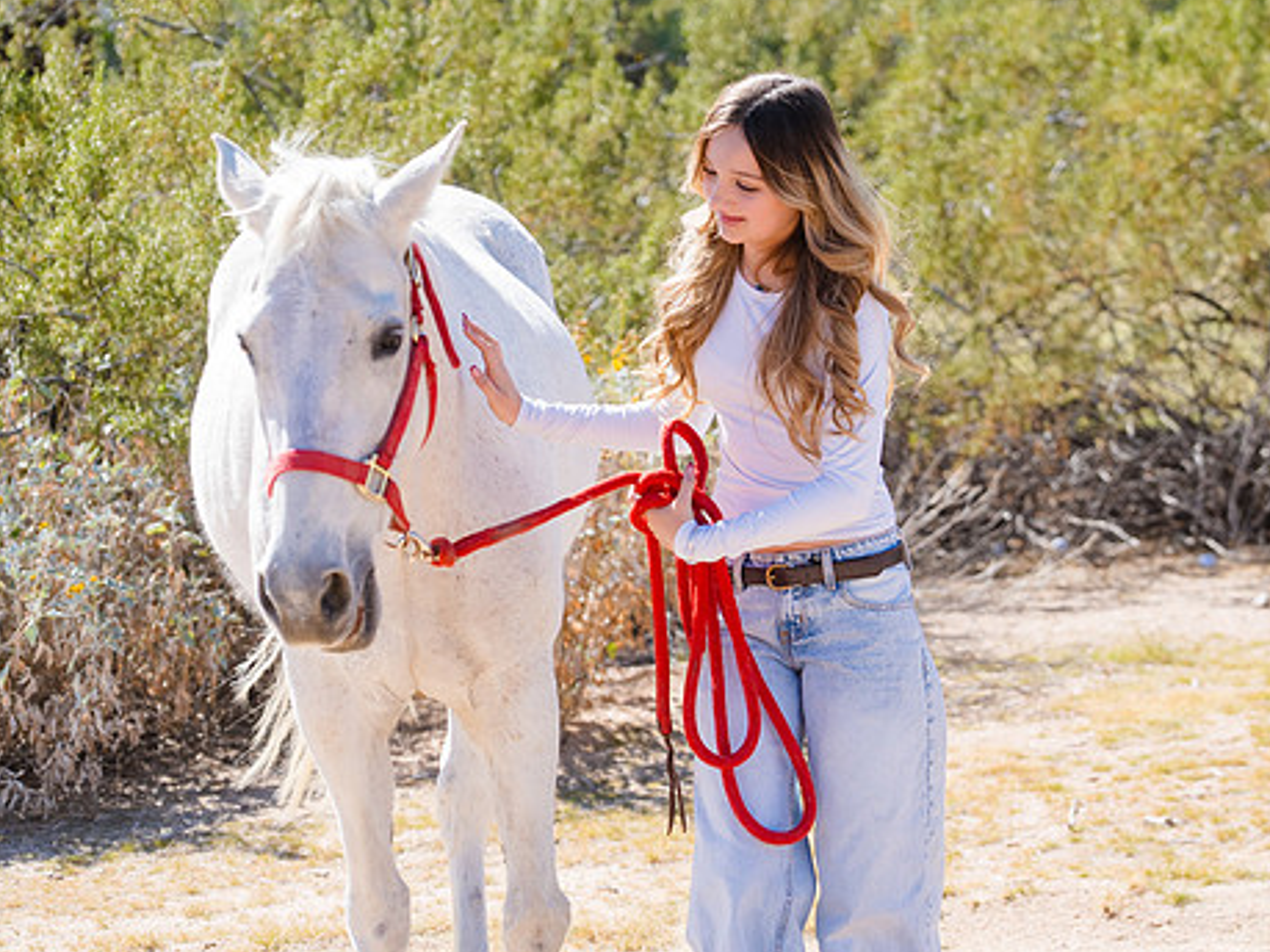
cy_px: 425
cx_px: 703
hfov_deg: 12.5
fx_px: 5795
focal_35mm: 158
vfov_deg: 9.4
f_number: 5.6
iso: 250
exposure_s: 1/800
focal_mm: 130
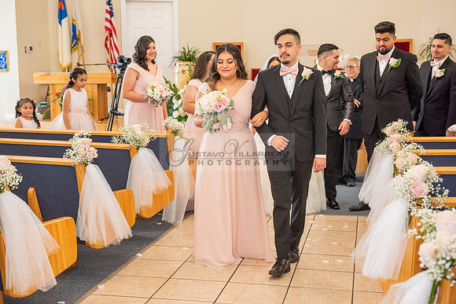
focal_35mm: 52
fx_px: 659
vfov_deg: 26.0
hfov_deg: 38.2
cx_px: 228
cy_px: 152
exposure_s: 1/100
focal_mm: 52
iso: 1250
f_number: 5
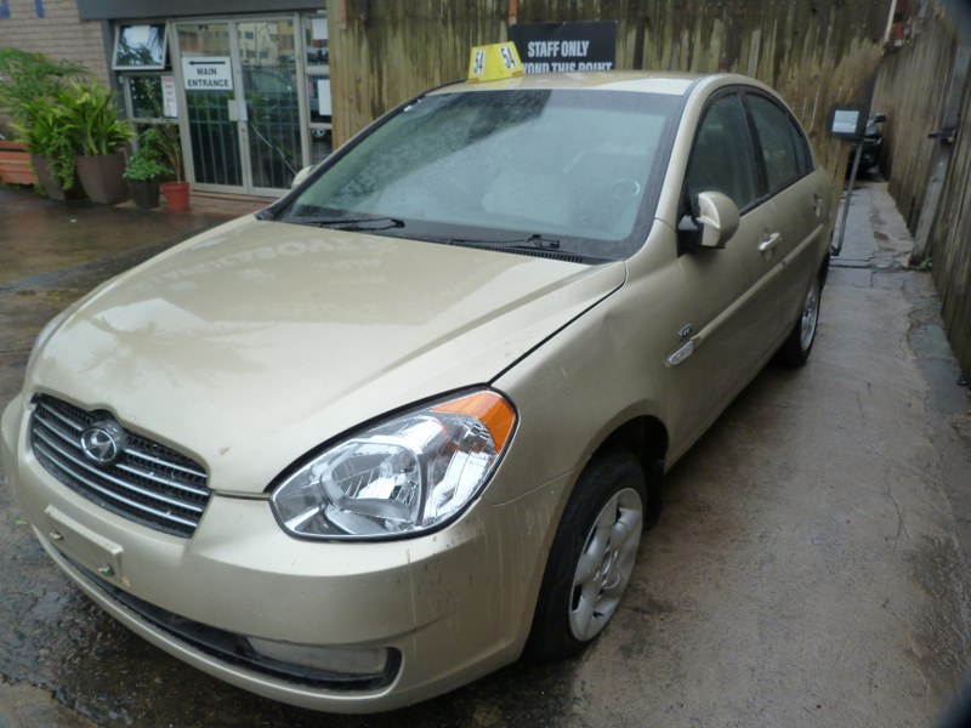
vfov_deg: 54.9
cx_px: 486
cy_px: 364
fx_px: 701
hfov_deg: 69.4
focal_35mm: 25
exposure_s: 1/100
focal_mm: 4.5
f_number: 3.6
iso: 125
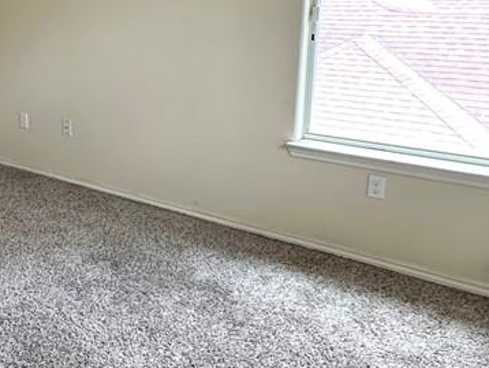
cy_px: 100
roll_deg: +3.1
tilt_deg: -11.2
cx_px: 16
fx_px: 565
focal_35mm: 40
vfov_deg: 35.3
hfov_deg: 41.6
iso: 200
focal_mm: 2.22
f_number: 2.2
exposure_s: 1/120
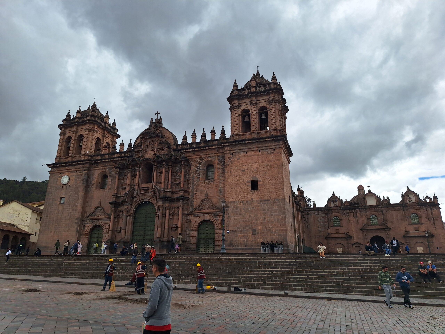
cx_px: 222
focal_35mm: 23
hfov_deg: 73.9
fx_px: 296
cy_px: 167
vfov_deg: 58.9
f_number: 1.8
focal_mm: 5.54
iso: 40
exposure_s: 1/2899
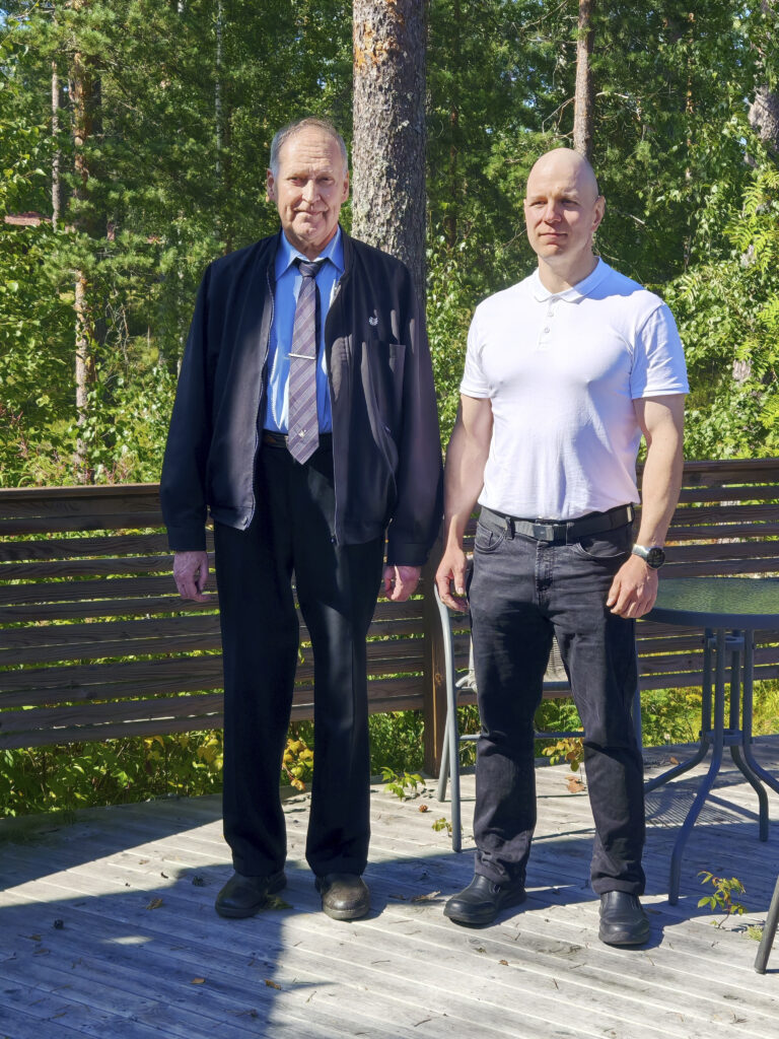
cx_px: 390
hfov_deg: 24.8
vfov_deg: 32.7
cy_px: 520
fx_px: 1770
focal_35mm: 59
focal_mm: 6.67
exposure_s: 1/1900
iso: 50
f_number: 1.9
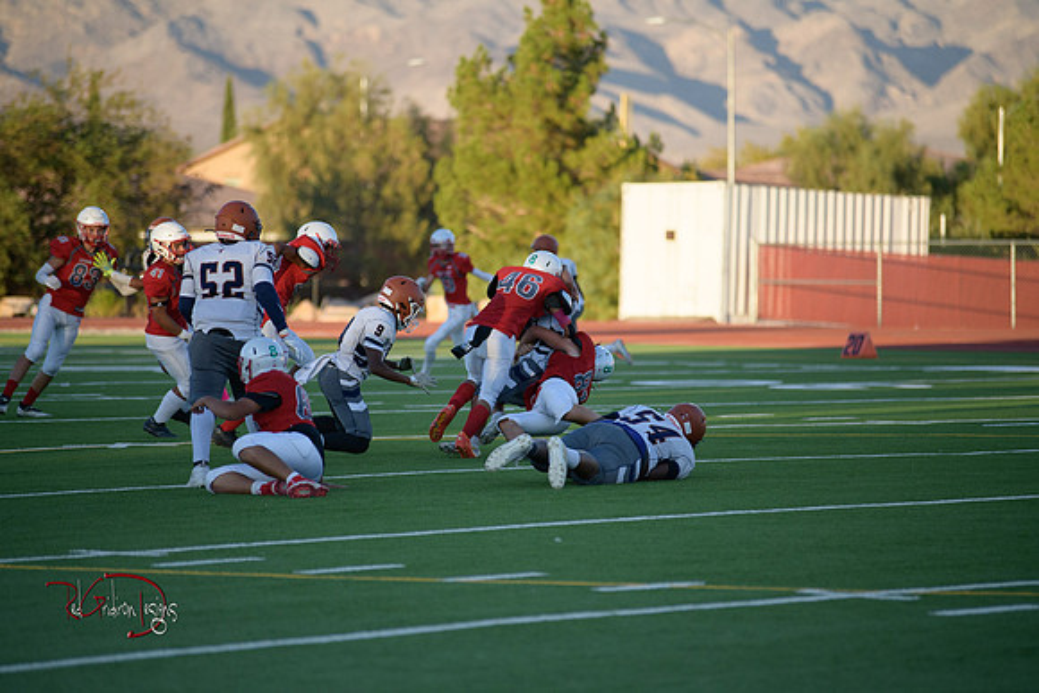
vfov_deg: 6.9
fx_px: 5773
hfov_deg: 10.3
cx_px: 520
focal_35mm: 200
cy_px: 346
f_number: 2.8
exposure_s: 1/5000
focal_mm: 200
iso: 1000
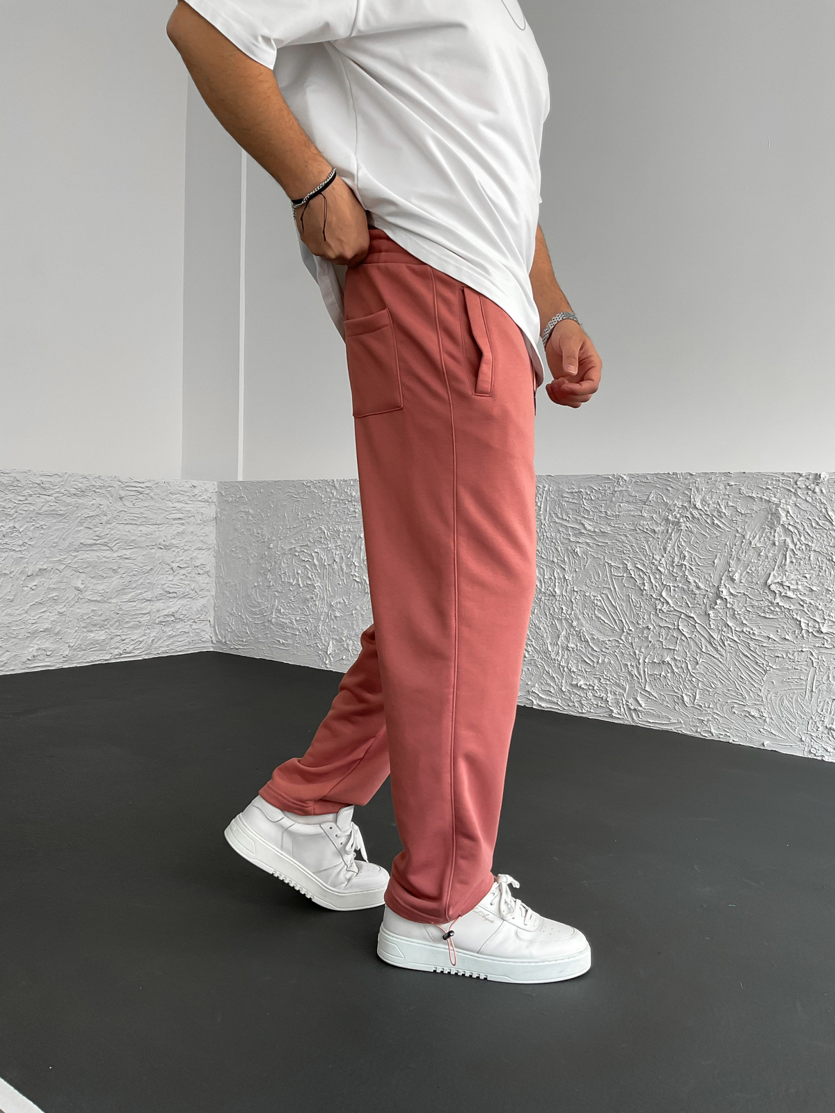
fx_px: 933
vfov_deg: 61.7
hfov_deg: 48.2
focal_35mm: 29
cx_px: 418
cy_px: 556
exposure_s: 1/120
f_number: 1.8
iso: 32
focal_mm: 3
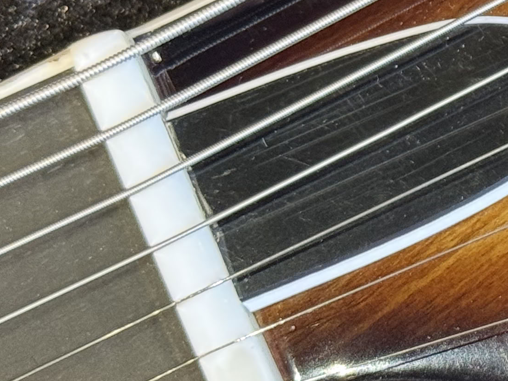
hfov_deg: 10.8
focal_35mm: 176
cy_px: -53
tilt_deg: -76.3
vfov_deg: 8.4
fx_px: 2583
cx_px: 752
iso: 250
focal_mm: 6.76
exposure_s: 1/40
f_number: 1.78
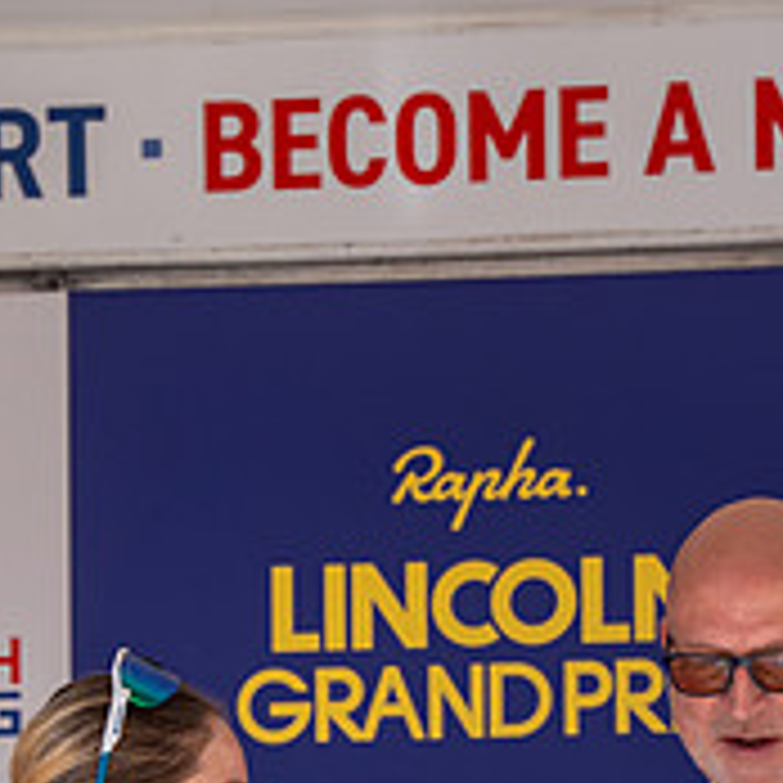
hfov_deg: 5.6
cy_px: 968
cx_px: 490
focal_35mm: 315
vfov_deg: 5.5
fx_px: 8061
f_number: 4
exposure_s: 1/1000
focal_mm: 143
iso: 800
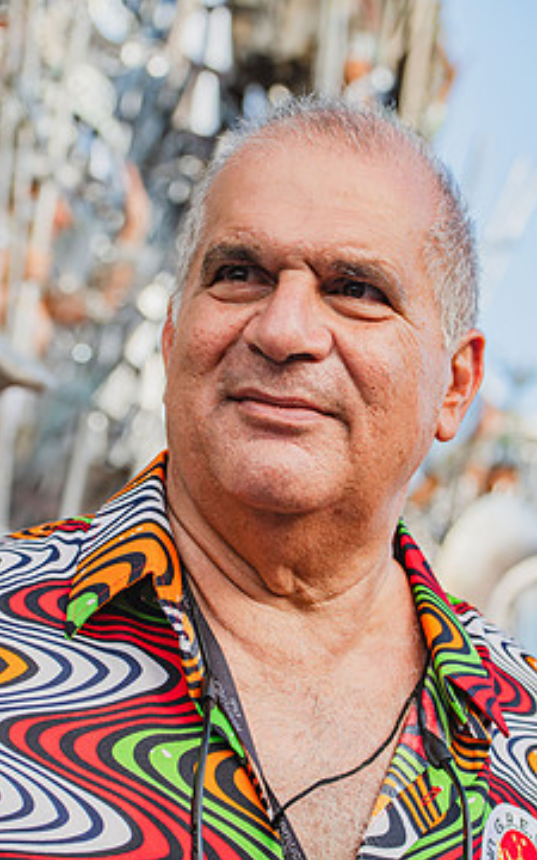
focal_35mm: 89
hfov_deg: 14.7
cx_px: 290
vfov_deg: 23.3
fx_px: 2084
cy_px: 480
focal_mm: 70
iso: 400
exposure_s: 1/1600
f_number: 5.6
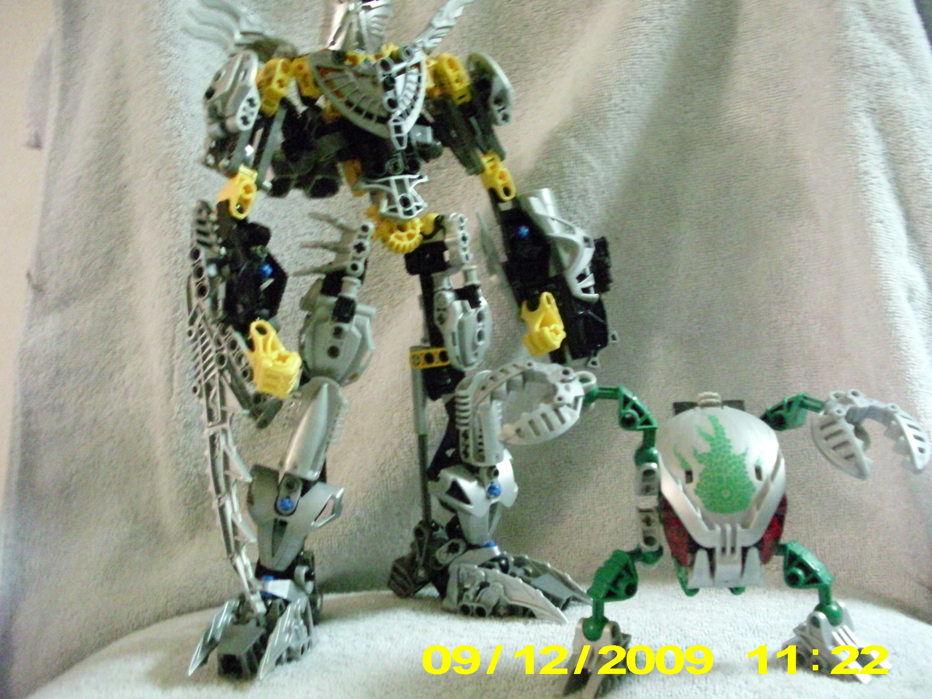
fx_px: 1023
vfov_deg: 37.7
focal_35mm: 38
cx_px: 466
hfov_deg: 49.0
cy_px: 350
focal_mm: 6.3
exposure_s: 1/13
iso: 1600
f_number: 3.1
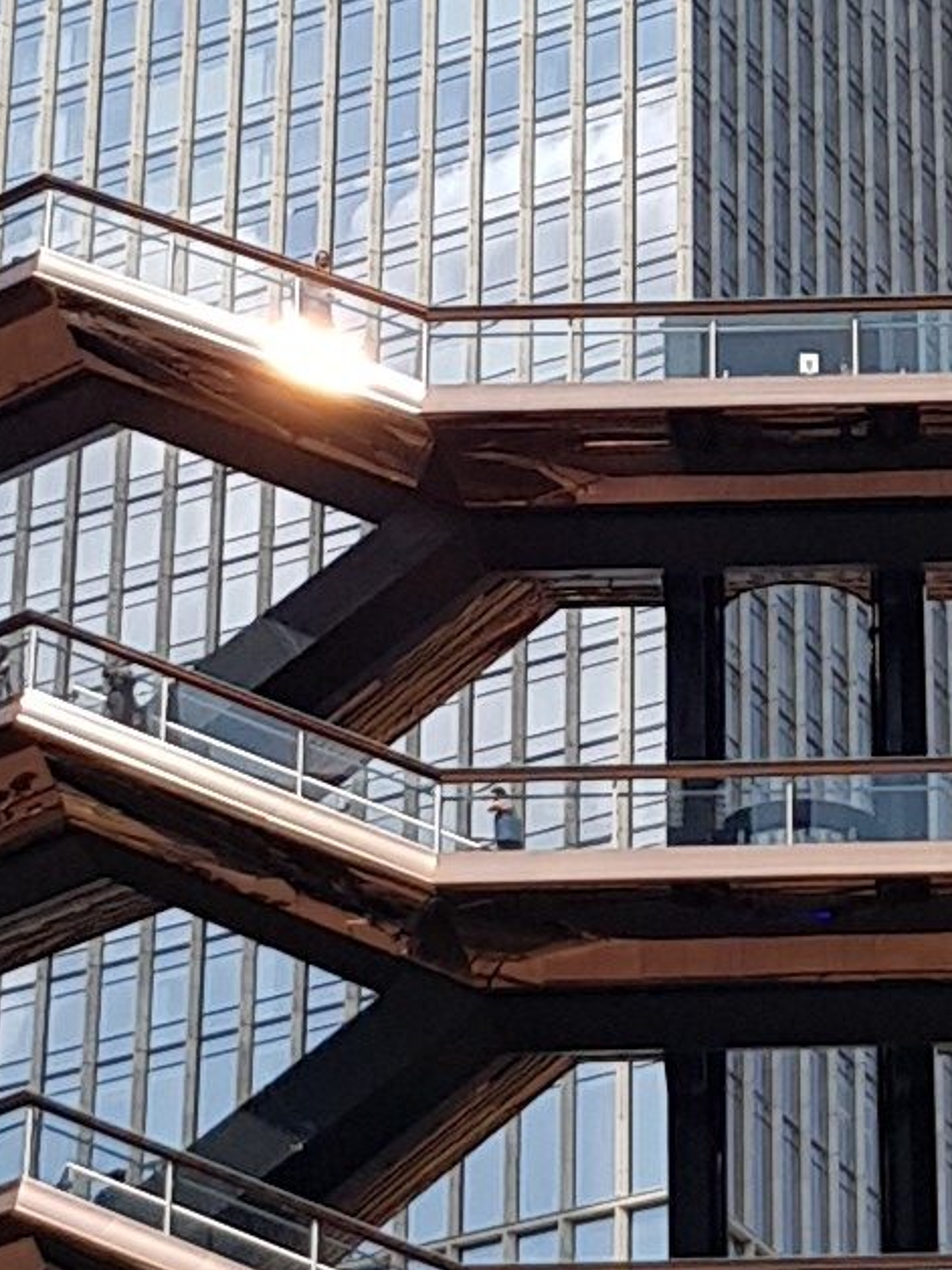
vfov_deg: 11.8
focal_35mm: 167
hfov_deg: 8.9
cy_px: 514
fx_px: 6124
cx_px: 811
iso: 40
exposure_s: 1/3112
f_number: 1.7
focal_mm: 4.2
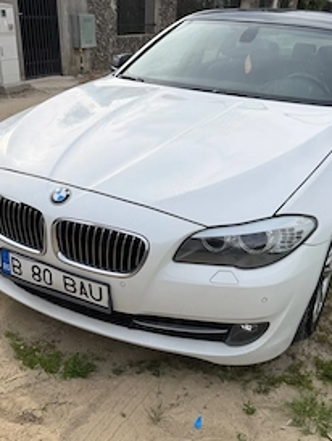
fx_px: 447
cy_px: 235
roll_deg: -2.6
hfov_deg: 40.7
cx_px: 176
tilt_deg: -26.8
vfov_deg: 52.5
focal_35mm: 35
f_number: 1.78
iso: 80
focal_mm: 6.76
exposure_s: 1/3021
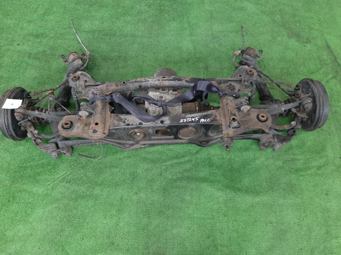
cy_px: 127
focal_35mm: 27
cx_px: 165
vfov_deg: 51.3
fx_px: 266
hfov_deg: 65.3
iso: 166
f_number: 1.7
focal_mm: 3.93
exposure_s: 1/33
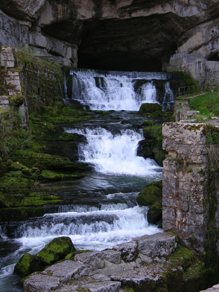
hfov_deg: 19.9
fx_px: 624
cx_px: 110
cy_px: 146
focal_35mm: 74
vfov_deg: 26.3
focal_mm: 18.8
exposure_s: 1/46.9
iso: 50
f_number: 3.3
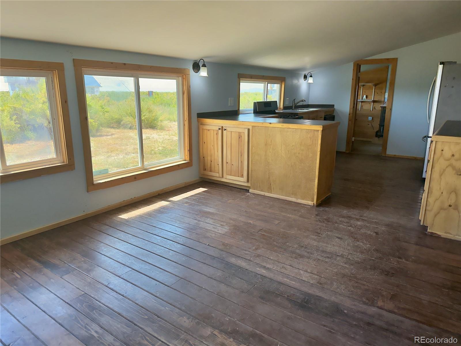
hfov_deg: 71.6
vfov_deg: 56.8
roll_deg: -0.6
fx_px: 320
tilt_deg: -14.3
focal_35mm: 24
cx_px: 230
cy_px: 173
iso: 50
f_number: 1.78
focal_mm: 6.76
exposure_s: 1/567
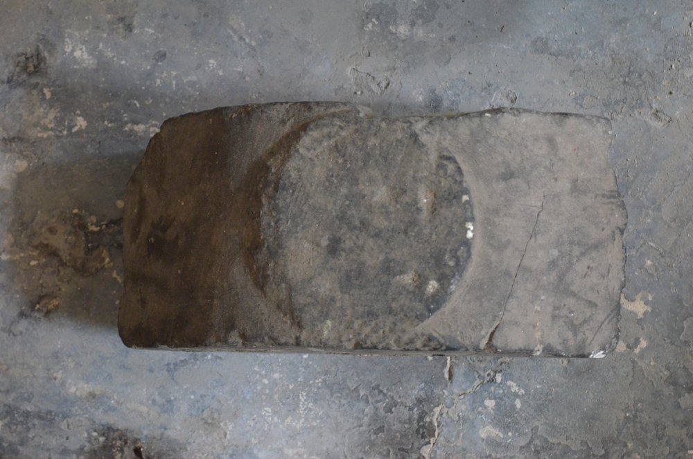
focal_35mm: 66
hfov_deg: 30.6
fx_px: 1268
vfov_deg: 20.5
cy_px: 230
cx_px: 346
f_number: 5.3
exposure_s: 1/8
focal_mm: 44
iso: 3200
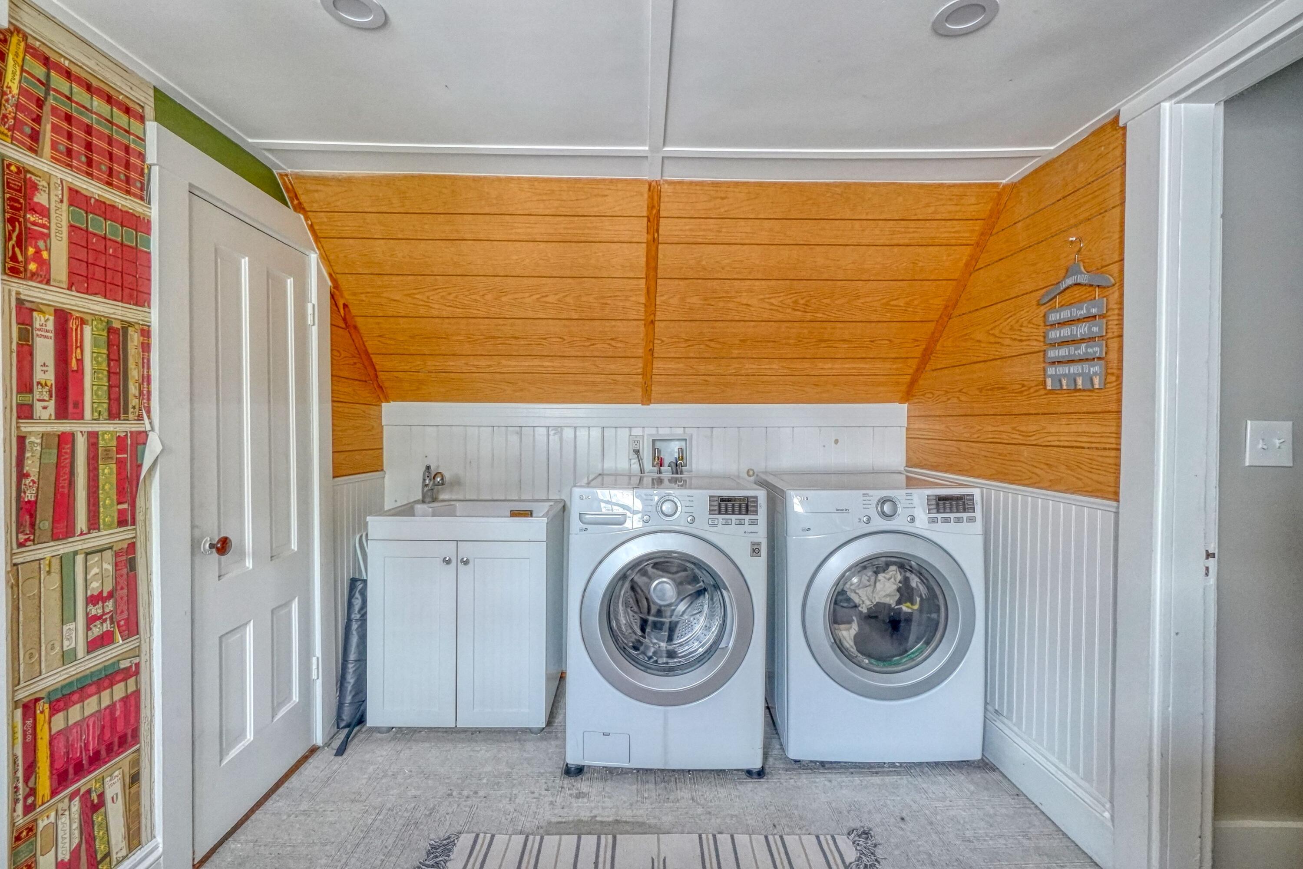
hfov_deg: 100.4
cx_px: 652
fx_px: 543
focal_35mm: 15
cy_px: 434
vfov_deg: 77.3
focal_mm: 10
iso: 8000
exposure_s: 1/30
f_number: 11
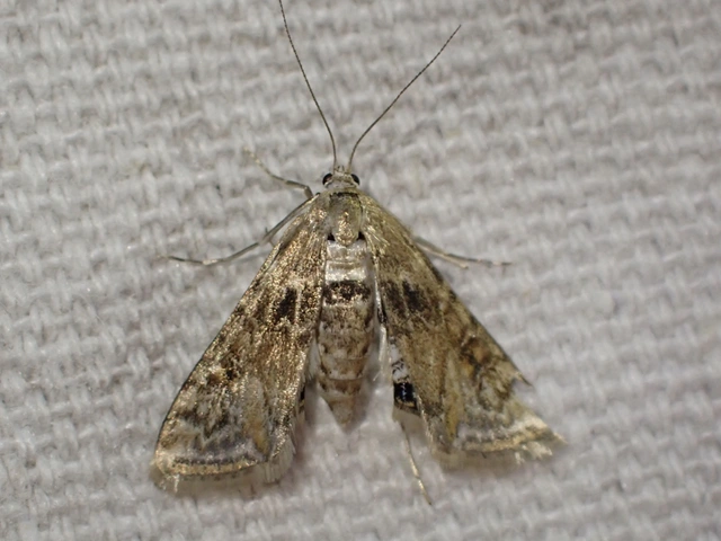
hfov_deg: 19.6
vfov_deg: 14.8
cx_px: 360
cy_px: 270
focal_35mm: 100
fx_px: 2083
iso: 500
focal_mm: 18
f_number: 4.9
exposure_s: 1/160
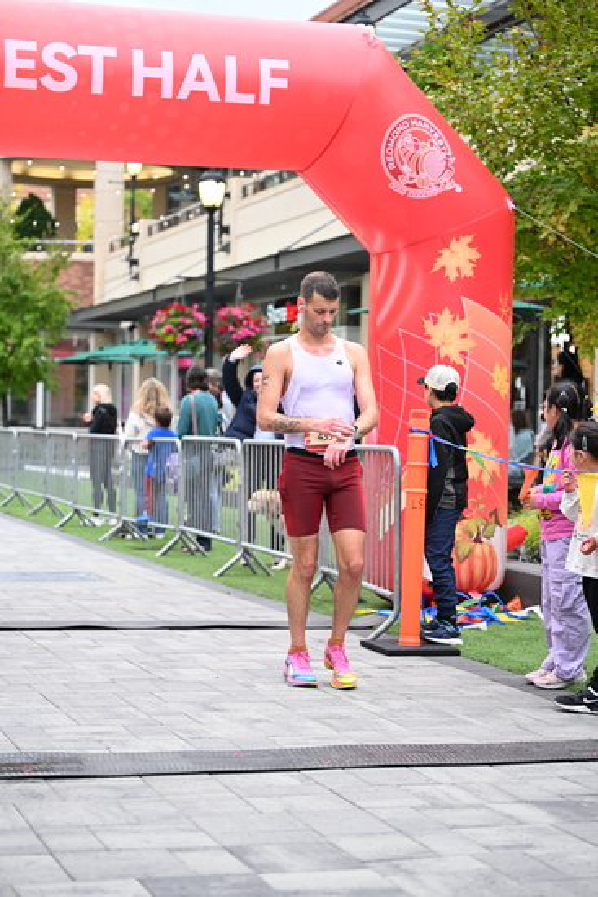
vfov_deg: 28.8
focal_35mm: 70
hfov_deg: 19.5
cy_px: 448
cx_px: 299
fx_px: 1743
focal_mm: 70
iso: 1600
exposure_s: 1/1250
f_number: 2.8
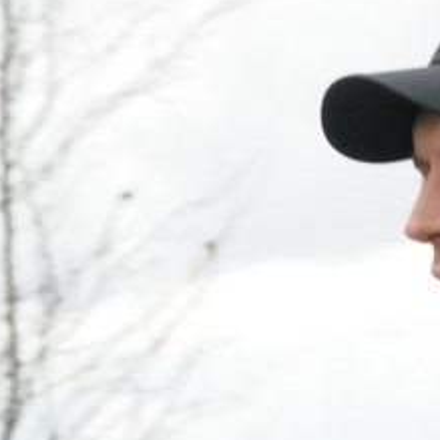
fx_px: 9002
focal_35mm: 626
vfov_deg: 2.8
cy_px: 189
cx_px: 540
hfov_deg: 2.8
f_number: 14
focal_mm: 105
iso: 2500
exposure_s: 1/500
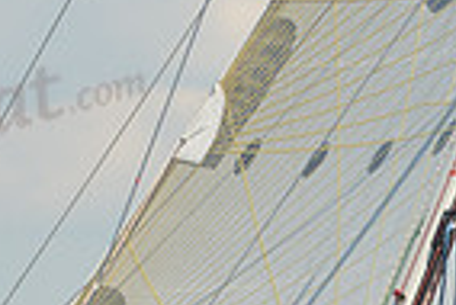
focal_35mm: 1141
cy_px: 547
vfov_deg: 1.2
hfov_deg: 1.8
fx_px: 14467
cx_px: 315
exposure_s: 1/1000
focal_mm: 280
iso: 250
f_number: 5.6
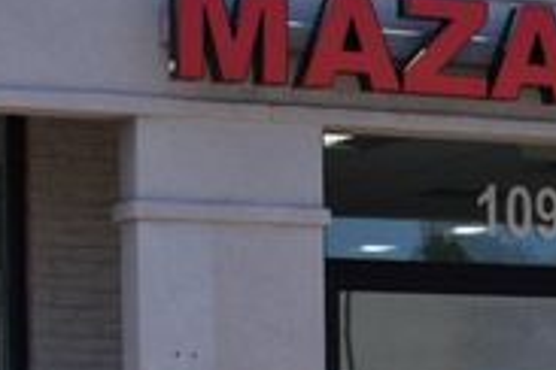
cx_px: 832
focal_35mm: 178
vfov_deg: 7.6
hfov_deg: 11.1
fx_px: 2749
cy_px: 576
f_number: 11
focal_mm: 34
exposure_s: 1/500
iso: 400
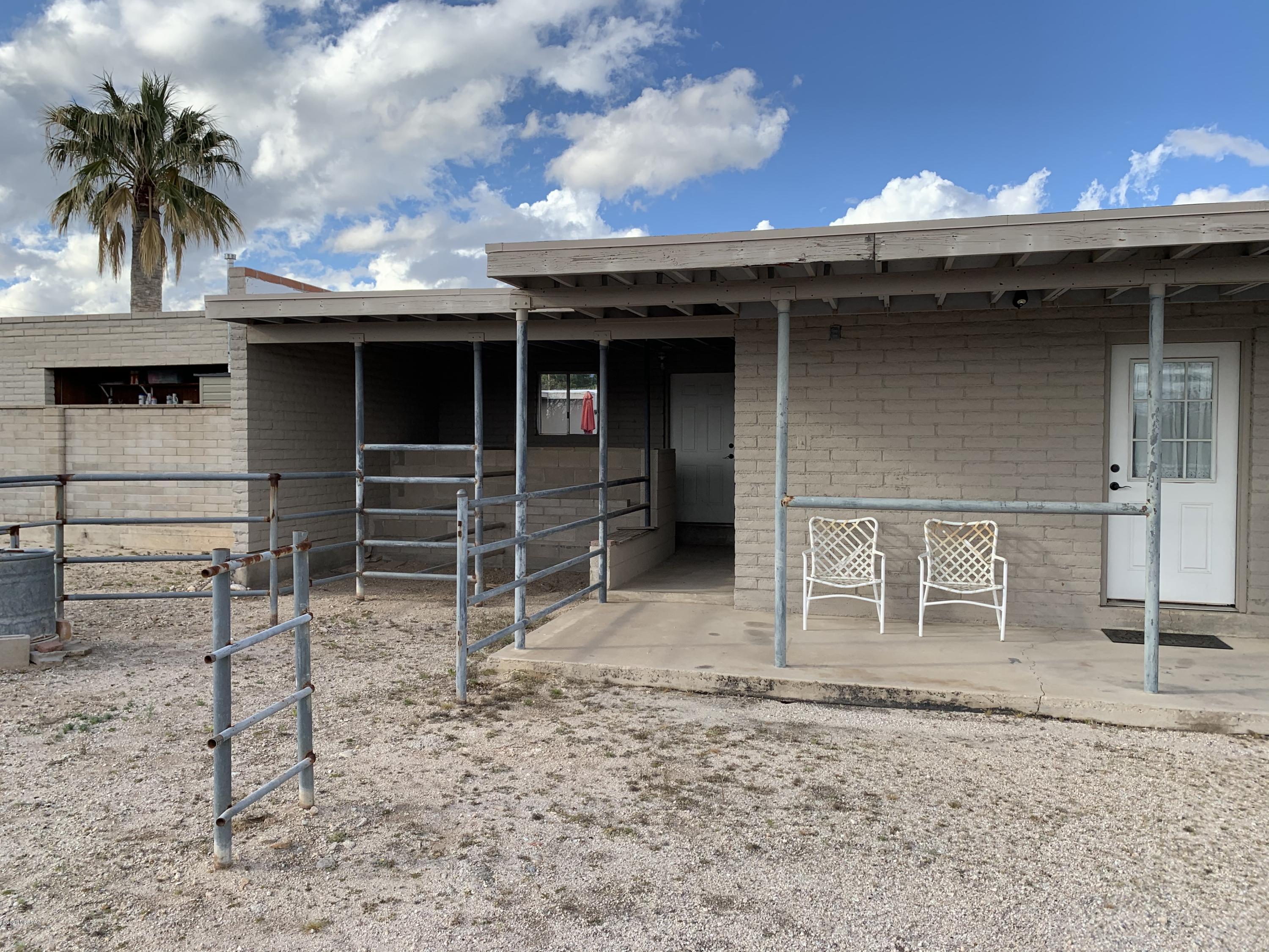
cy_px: 476
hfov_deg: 67.3
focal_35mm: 26
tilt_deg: -0.8
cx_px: 634
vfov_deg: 53.1
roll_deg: +0.3
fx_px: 953
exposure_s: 1/1282
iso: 25
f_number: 1.8
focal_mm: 4.25
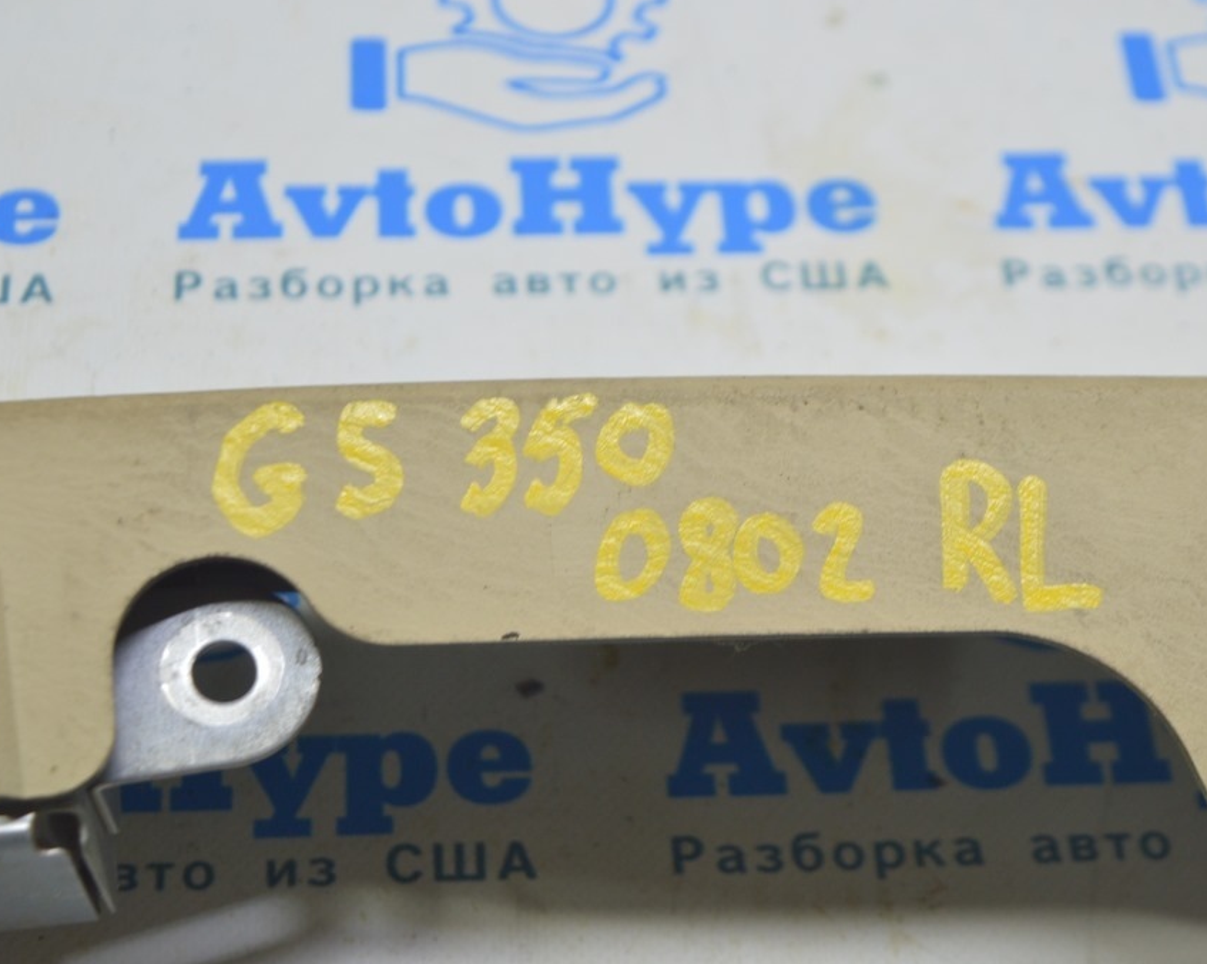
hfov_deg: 20.5
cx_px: 688
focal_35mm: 94
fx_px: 3341
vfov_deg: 16.4
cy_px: 481
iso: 400
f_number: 5.6
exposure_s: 1/20
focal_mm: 55
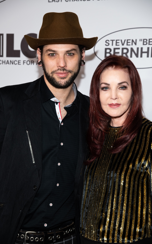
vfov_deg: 23.8
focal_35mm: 87
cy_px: 122
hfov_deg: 15.0
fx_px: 576
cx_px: 75
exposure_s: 1/125
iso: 500
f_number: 5.6
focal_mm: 85
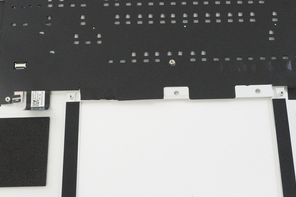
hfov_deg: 28.8
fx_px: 575
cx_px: 173
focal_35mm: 70
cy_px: 78
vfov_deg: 19.4
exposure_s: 1/250
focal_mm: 22
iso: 5000
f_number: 5.6
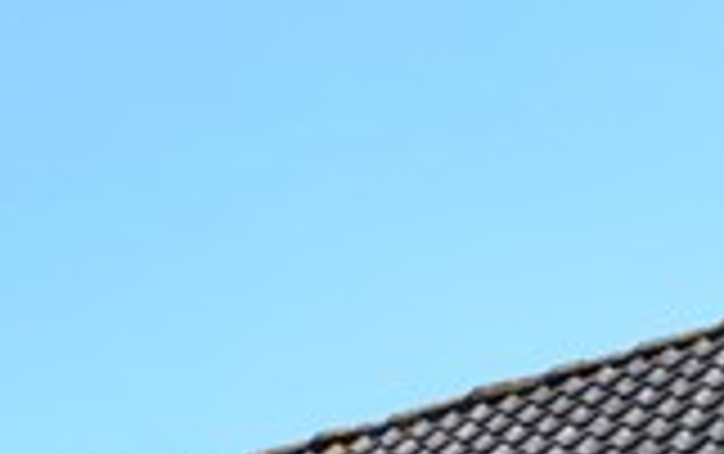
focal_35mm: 136
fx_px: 2686
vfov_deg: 8.0
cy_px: 1438
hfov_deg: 12.8
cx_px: -845
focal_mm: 14
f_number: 8
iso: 200
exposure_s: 1/250
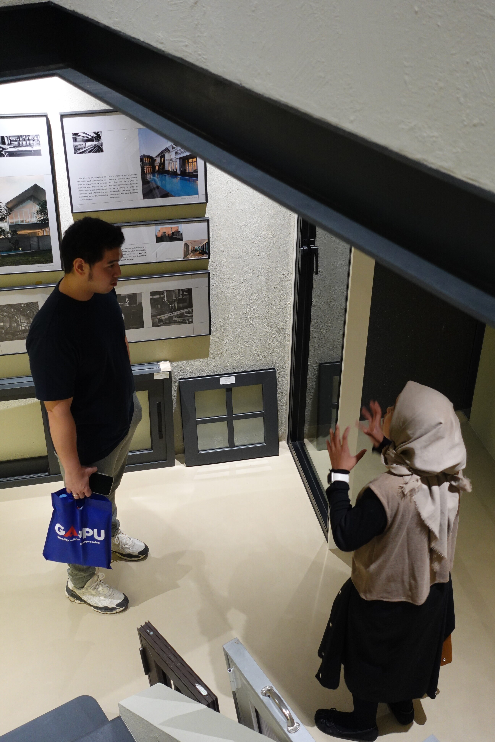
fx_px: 887
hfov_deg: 31.2
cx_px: 248
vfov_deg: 45.4
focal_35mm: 43
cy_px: 371
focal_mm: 16.29
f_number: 2.8
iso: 800
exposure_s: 1/50
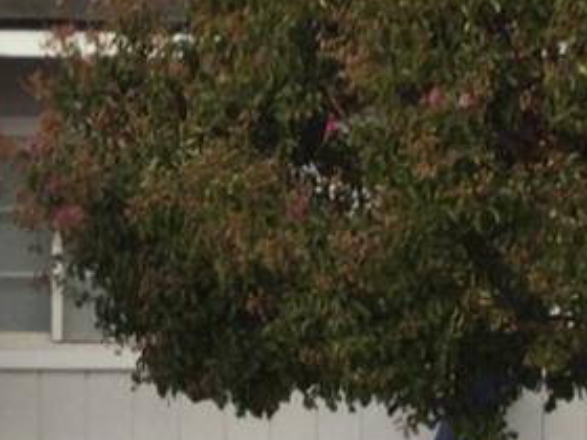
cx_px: 147
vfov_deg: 8.9
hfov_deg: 11.9
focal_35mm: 166
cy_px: 235
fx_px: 2815
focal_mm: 3.3
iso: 25
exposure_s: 1/413
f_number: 2.4
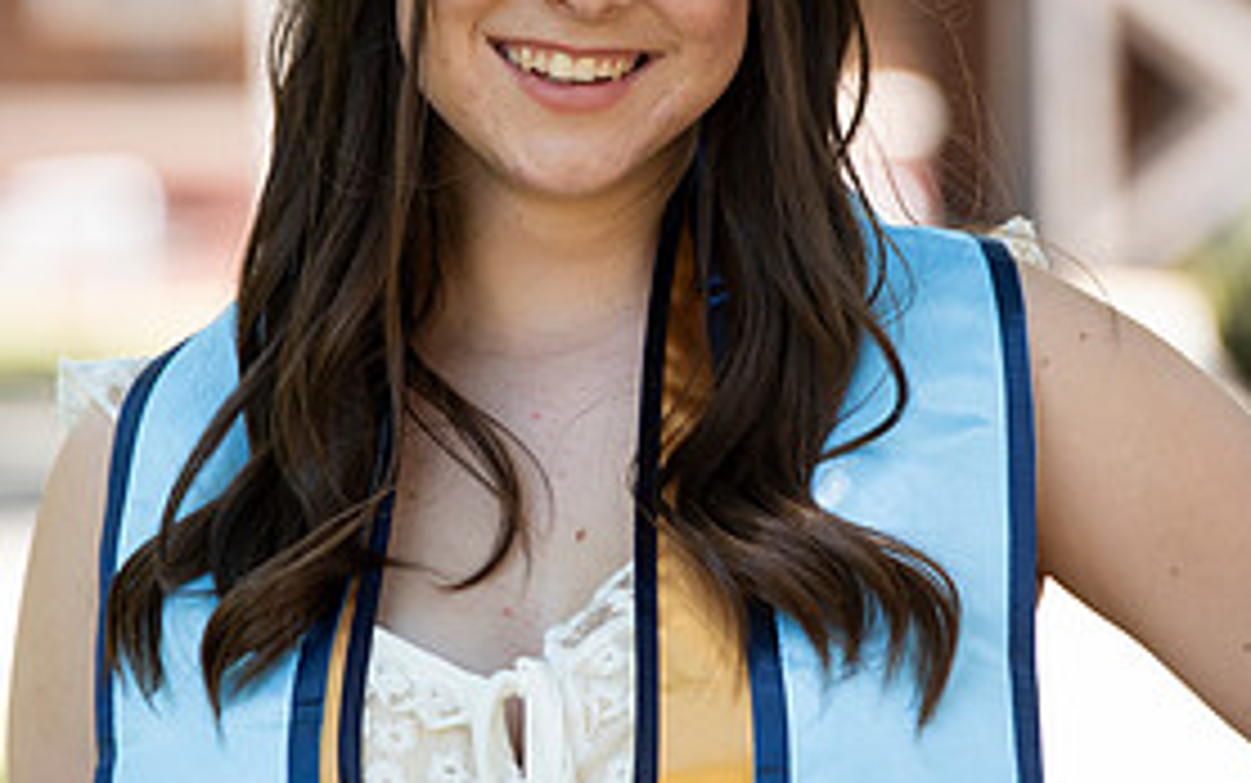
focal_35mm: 413
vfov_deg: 3.2
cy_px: 351
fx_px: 14086
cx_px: 639
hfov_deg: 5.1
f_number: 5.6
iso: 640
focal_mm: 250
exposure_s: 1/250
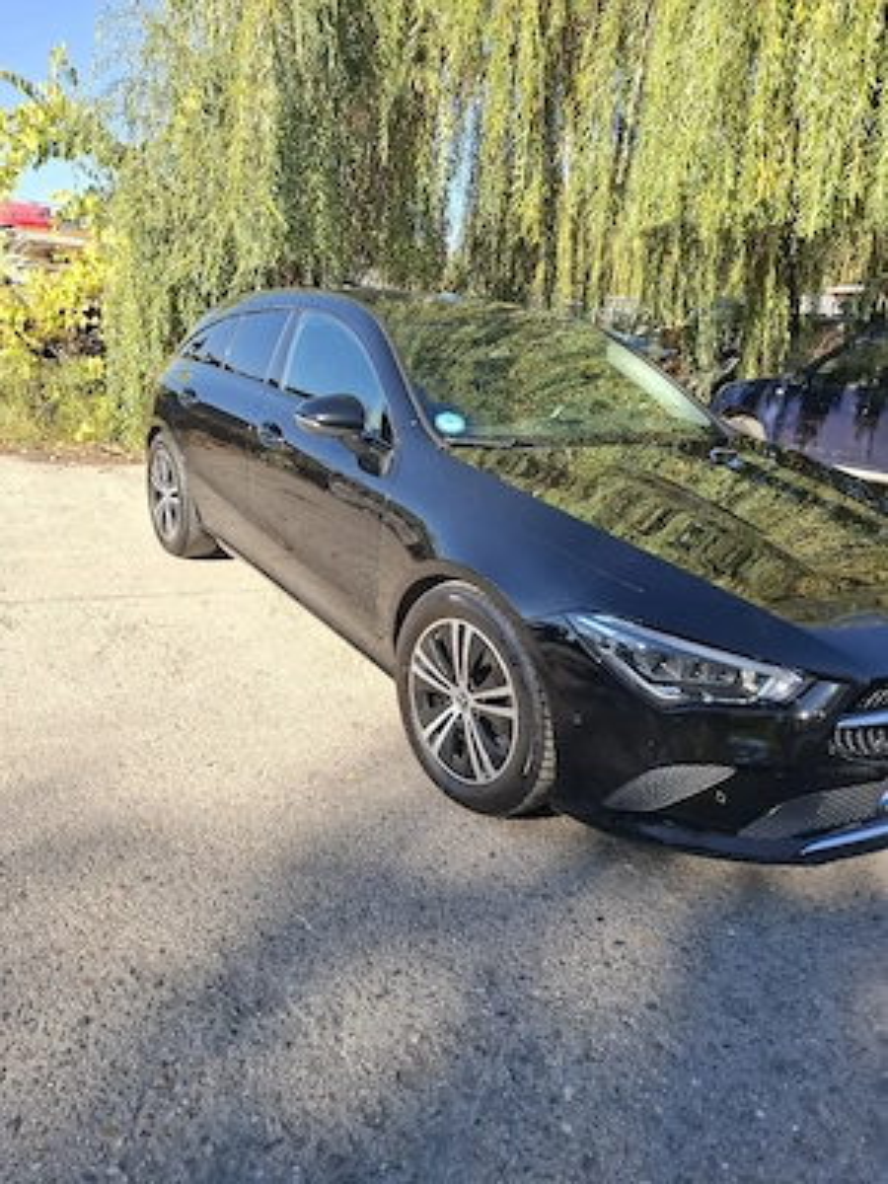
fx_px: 787
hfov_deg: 58.9
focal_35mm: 23
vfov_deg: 73.9
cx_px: 444
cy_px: 592
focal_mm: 5.54
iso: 50
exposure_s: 1/909
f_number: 1.8
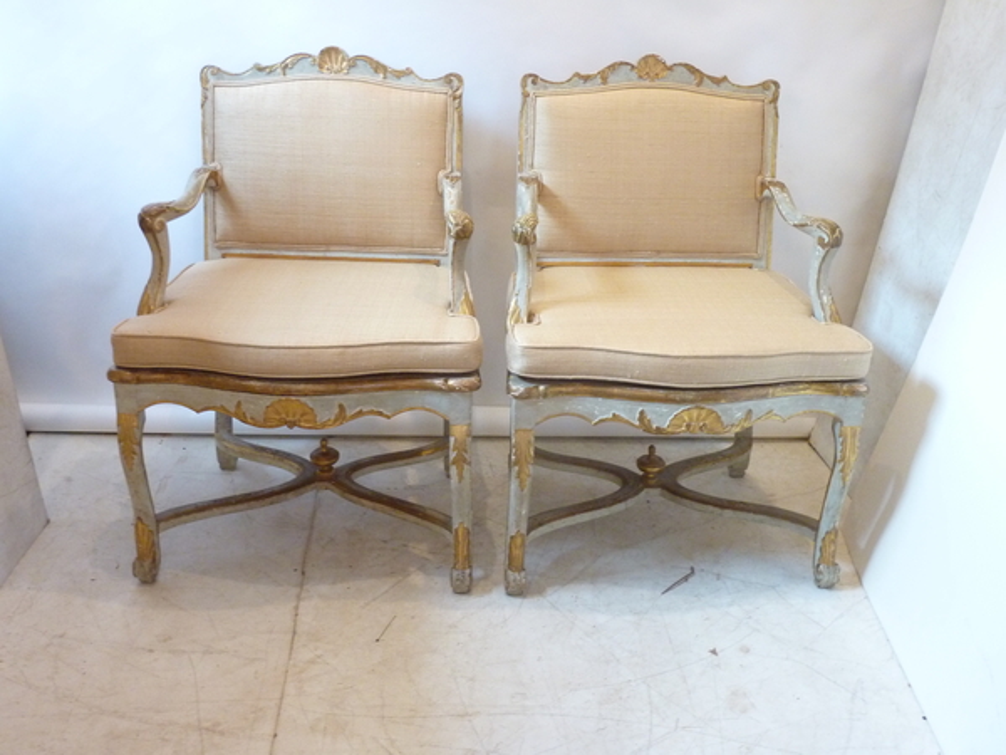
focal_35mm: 37
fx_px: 1075
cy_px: 378
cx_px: 503
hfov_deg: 50.1
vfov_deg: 38.7
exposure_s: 1/10
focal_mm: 6.1
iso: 400
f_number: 3.6
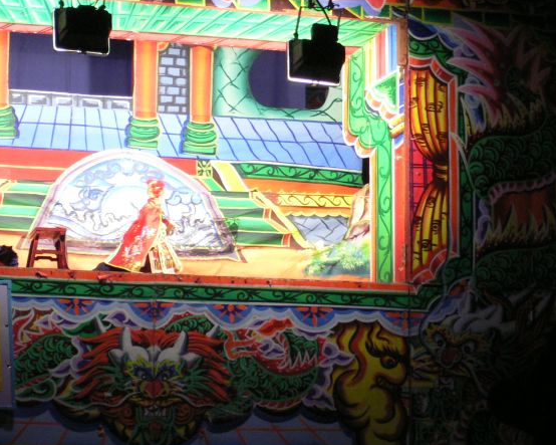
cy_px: 291
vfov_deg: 10.4
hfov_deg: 13.0
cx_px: 189
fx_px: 2435
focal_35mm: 148
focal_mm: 17.4
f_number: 5
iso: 200
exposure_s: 1/13
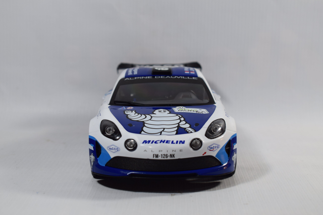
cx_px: 162
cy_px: 108
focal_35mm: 72
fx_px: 646
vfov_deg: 18.9
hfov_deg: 28.1
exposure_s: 1/50
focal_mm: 48
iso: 400
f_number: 8
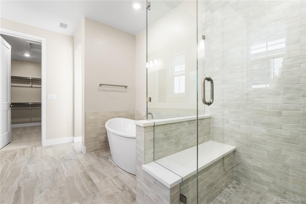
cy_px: 102
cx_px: 153
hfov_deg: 96.7
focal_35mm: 16
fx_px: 136
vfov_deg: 73.7
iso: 400
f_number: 8
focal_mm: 16
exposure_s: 1/13
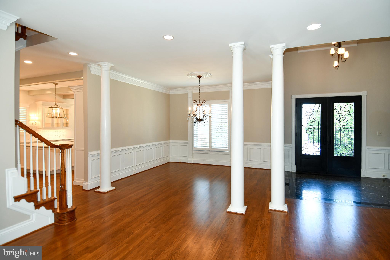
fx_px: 195
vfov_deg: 67.4
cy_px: 130
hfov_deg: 90.0
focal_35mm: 18
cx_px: 195
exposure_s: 1/80
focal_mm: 12
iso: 200
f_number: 4.5
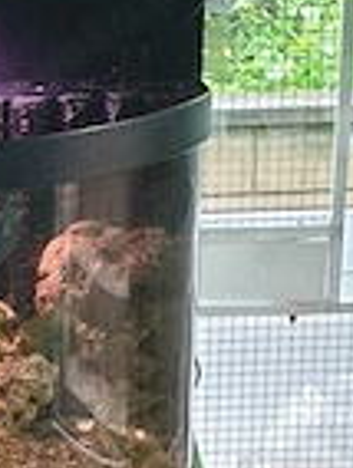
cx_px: -79
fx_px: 990
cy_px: 583
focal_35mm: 73
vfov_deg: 23.9
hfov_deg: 19.0
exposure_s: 1/20
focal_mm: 4.3
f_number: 2.4
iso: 250
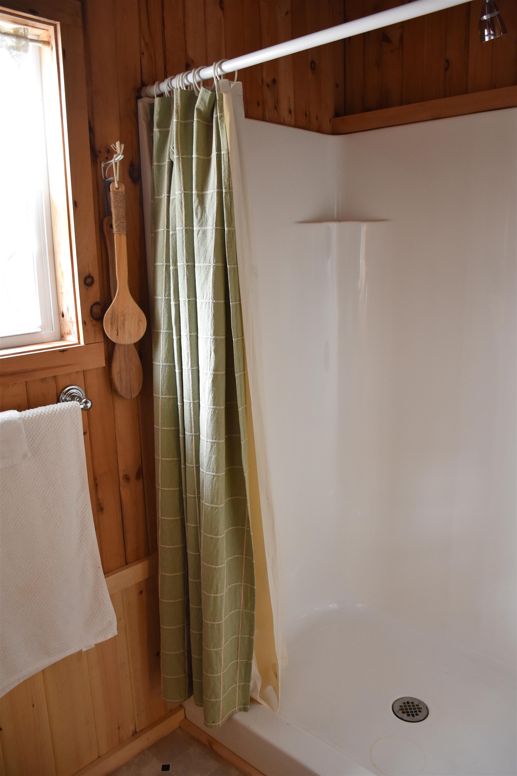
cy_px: 388
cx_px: 258
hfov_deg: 47.9
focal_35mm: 27
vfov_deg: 67.4
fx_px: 582
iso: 1000
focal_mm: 18
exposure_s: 1/60
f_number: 4
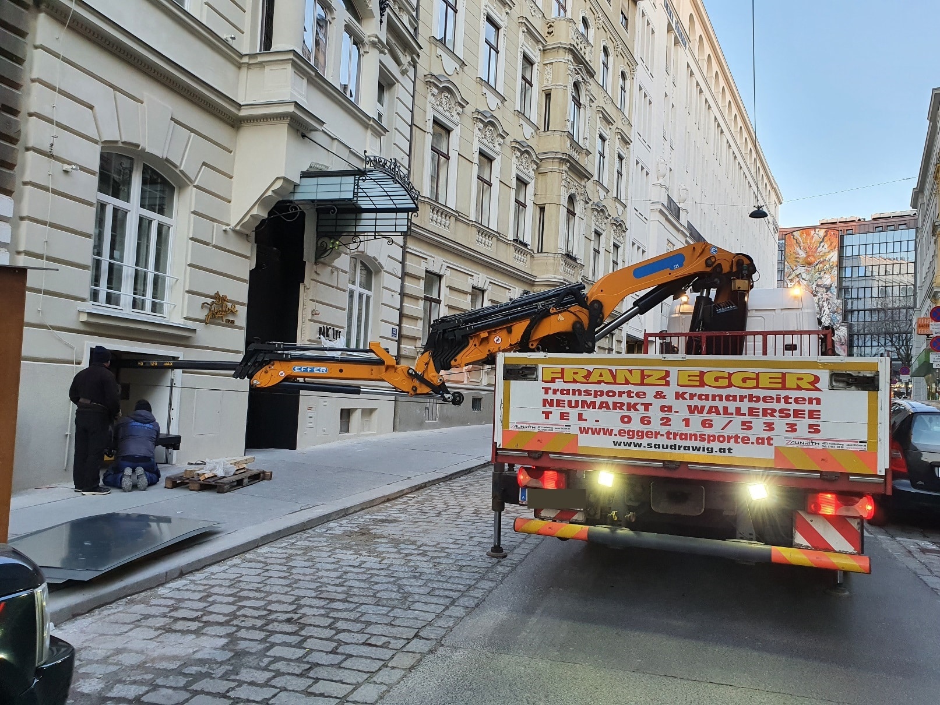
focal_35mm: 26
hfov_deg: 67.3
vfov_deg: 53.1
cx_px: 470
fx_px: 706
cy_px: 352
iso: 100
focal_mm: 4.32
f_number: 2.4
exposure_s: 1/100
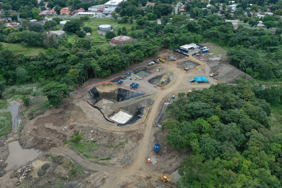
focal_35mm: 28
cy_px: 94
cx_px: 141
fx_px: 219
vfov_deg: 46.4
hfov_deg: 65.5
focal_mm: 10.26
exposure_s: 1/160
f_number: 5.6
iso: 200
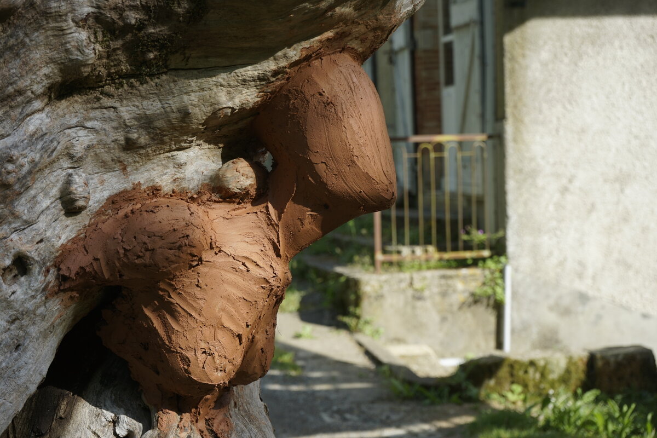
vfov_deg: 19.5
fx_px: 1277
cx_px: 328
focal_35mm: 70
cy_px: 219
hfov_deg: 28.8
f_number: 6.3
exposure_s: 1/160
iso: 100
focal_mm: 70
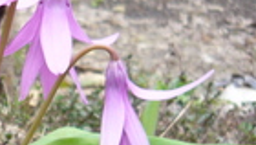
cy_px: 161
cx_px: -91
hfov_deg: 18.2
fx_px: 734
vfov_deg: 11.1
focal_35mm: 108
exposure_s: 1/40
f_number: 2.8
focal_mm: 5.5
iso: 100
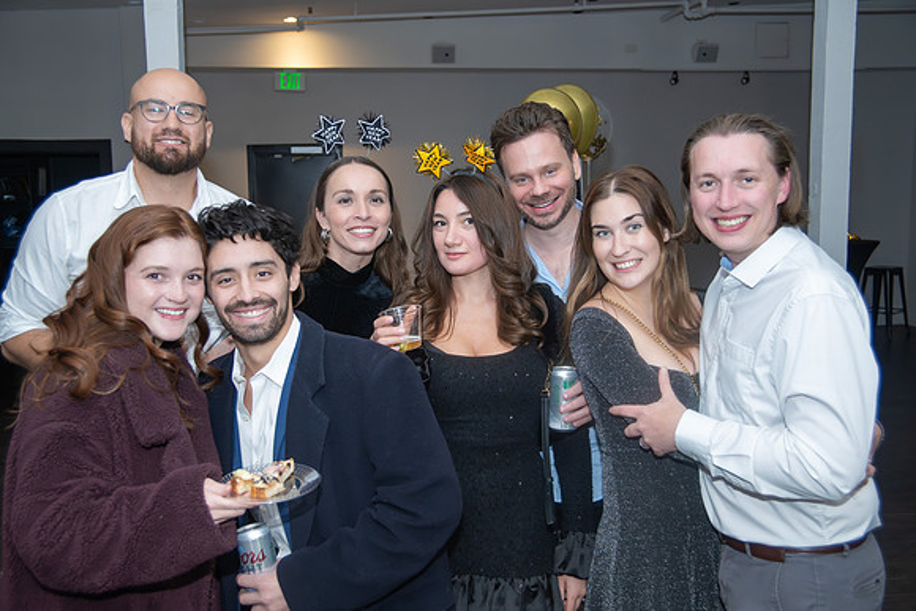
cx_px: 458
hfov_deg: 52.0
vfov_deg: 36.1
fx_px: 938
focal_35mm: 37
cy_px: 306
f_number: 4.5
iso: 2500
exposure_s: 1/160
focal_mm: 35
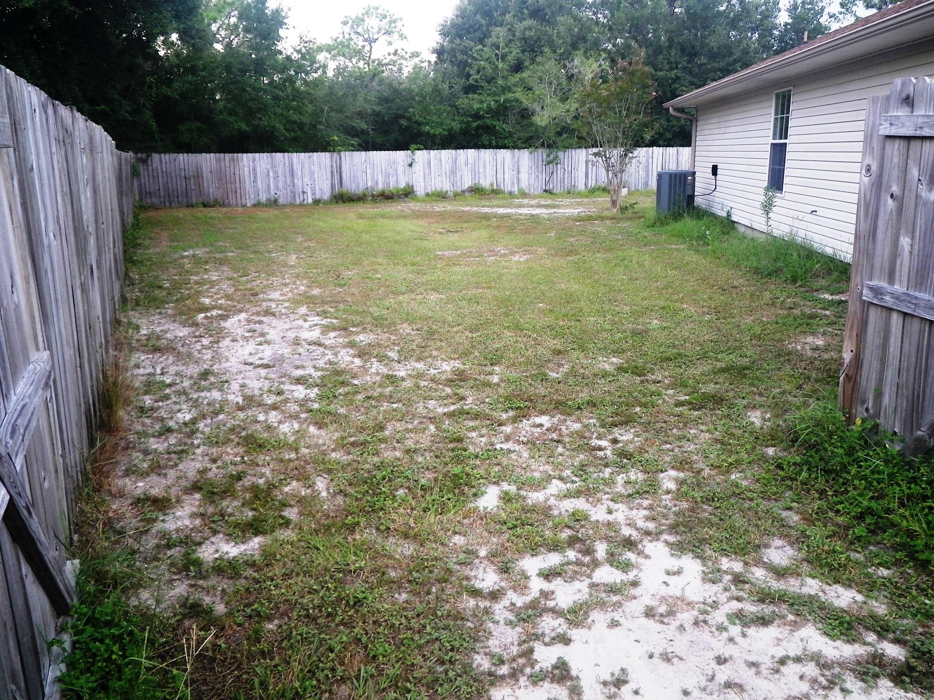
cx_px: 467
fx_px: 755
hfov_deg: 63.4
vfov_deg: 49.7
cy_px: 350
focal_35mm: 28
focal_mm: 5
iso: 80
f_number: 3.5
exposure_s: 1/50
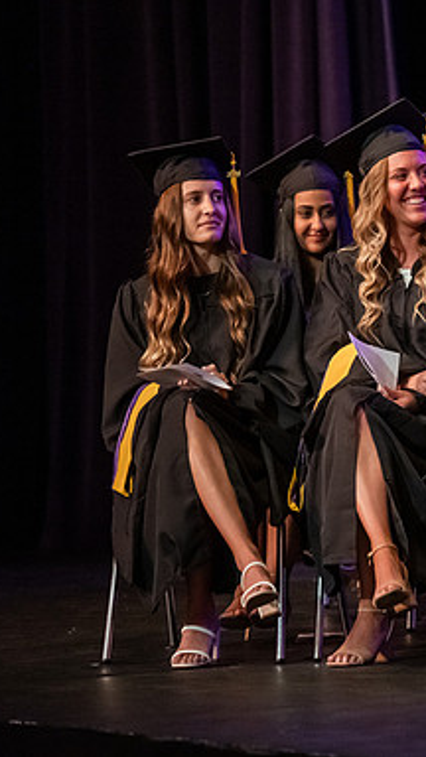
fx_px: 5563
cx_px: 511
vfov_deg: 7.8
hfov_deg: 4.4
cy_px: 378
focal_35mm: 277
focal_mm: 175
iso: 5000
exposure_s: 1/200
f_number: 3.2
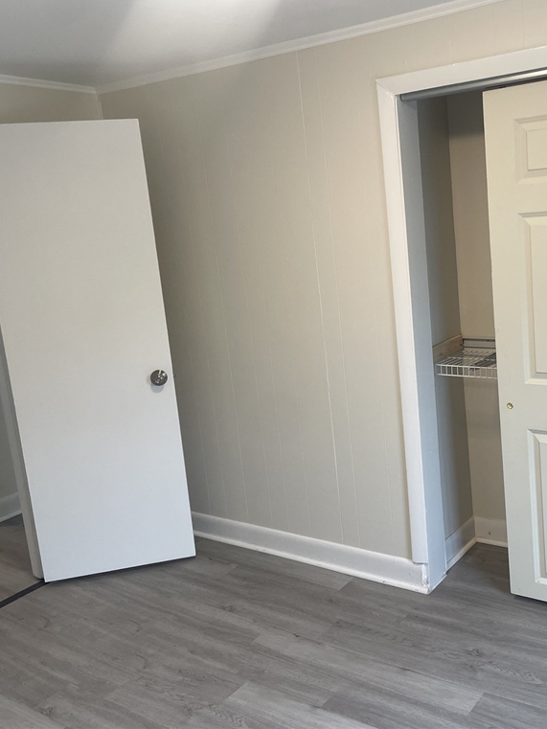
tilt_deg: -11.6
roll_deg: +4.1
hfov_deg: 40.2
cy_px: 362
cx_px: 363
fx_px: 737
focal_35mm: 35
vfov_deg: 52.6
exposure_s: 1/120
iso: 100
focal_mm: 4.2
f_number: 1.6
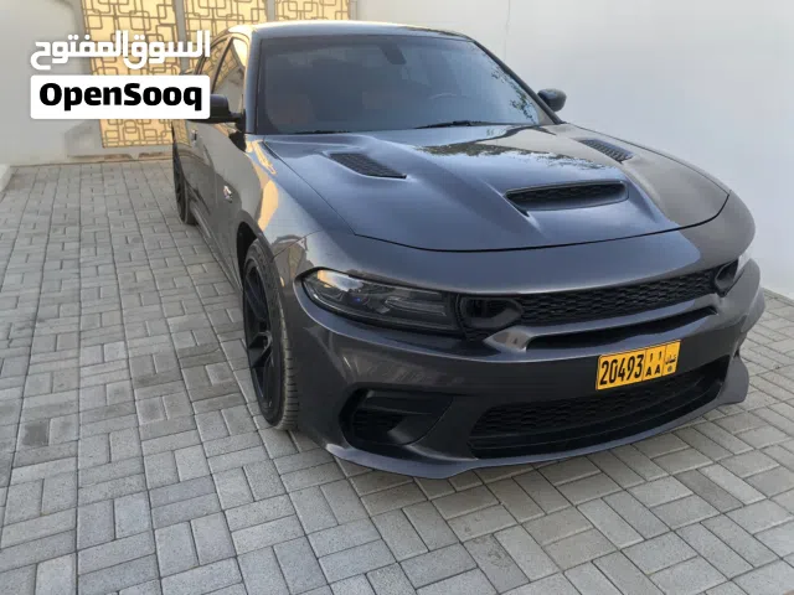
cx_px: 397
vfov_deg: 49.7
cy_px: 298
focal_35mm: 28
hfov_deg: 63.4
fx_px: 642
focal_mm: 4
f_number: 1.8
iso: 25
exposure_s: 1/120
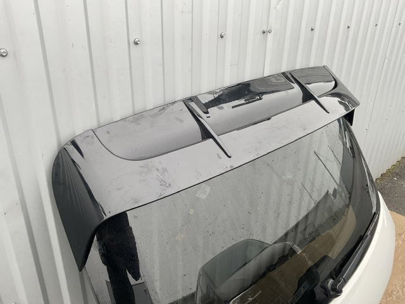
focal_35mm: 29
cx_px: 202
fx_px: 339
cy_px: 152
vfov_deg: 48.2
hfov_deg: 61.7
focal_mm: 3
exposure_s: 1/122
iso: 32
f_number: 1.8
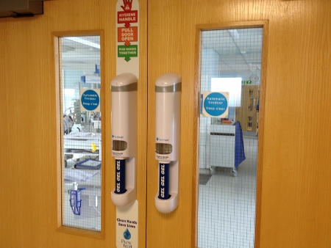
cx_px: 166
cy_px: 124
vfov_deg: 40.7
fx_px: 335
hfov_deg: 52.6
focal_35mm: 35
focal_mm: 4.28
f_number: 2.4
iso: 80
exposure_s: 1/20
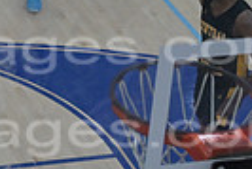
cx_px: -125
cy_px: 9
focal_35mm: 218
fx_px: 1528
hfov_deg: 9.2
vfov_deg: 6.3
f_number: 4
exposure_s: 1/800
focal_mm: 50
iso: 3200
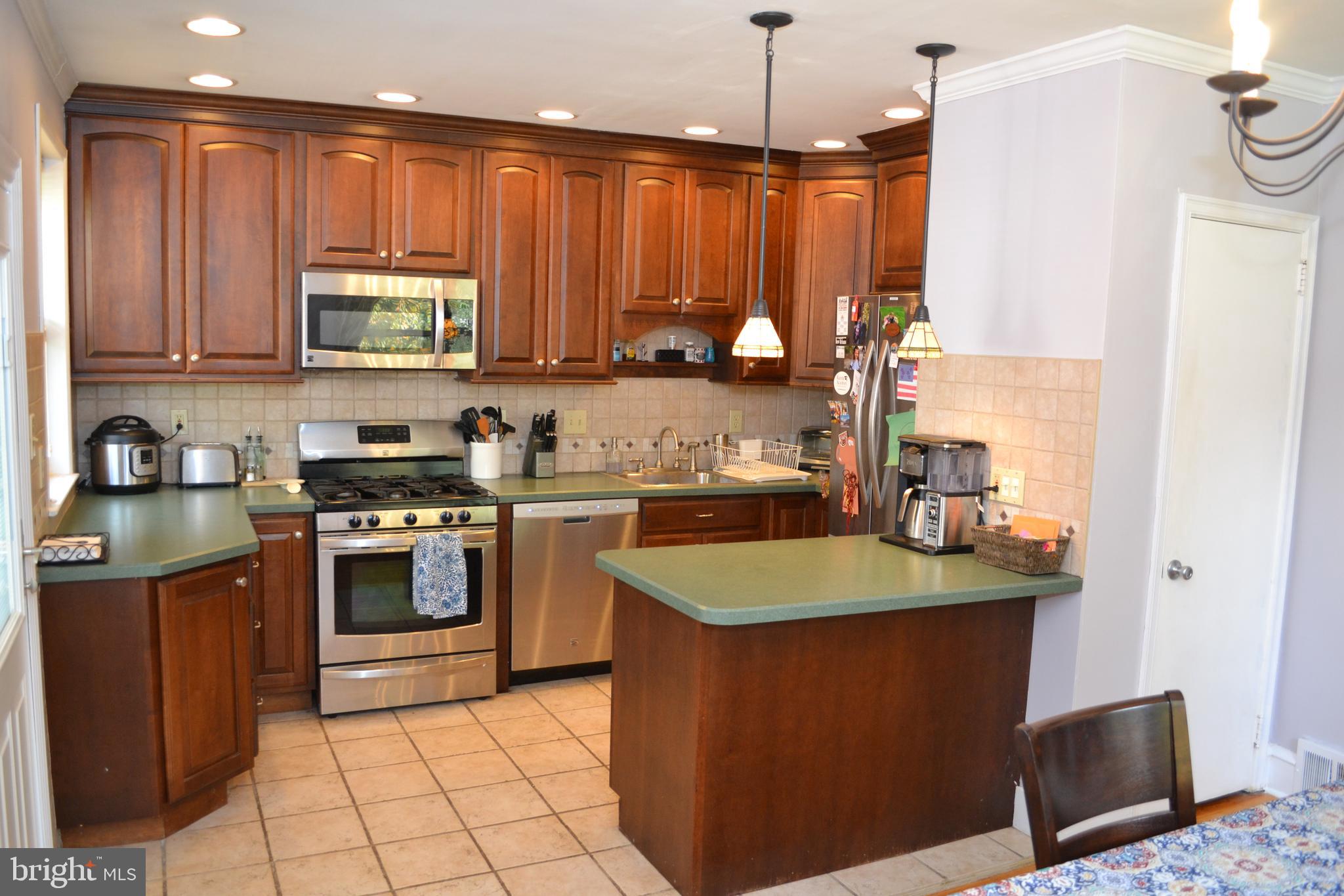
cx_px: 672
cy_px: 448
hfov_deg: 67.4
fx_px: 1008
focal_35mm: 27
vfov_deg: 47.9
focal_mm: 18
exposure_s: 1/60
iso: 640
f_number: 3.5
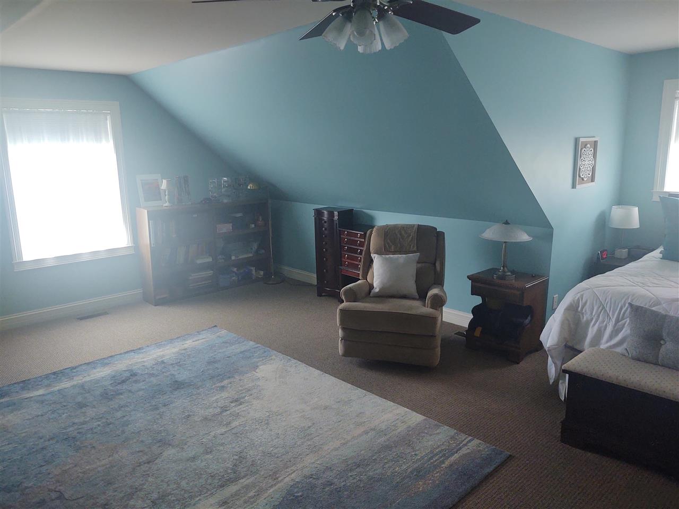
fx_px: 530
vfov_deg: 51.4
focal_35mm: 27
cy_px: 254
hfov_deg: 65.3
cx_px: 340
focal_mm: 4.75
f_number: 1.7
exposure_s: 1/60
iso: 236
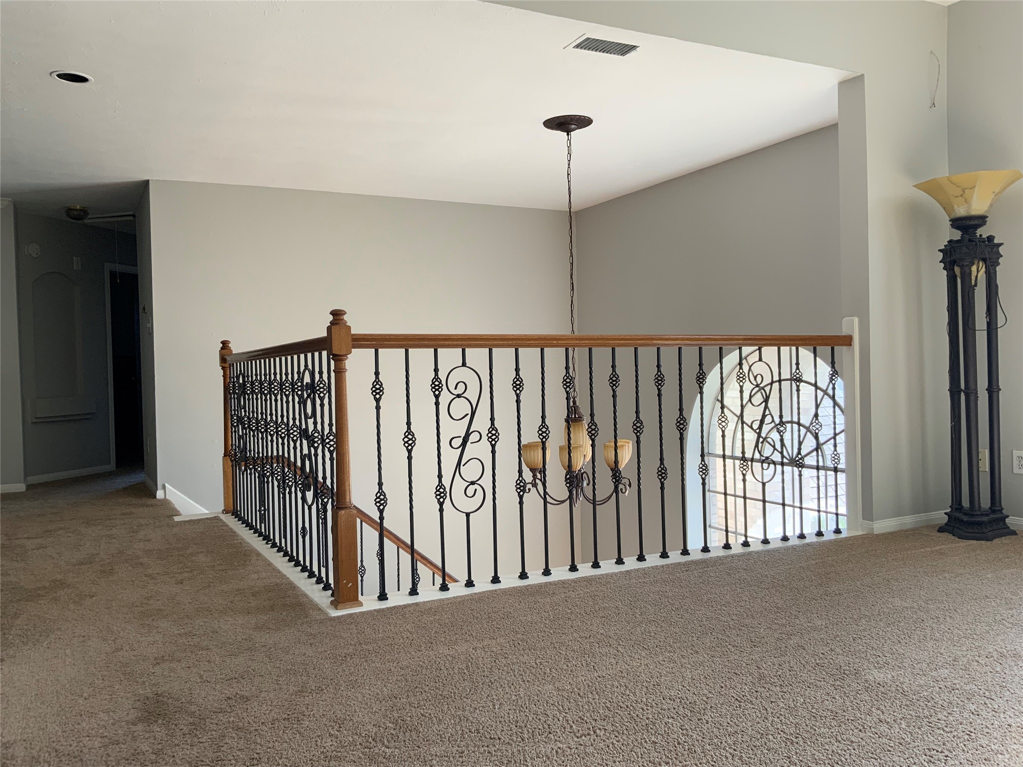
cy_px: 384
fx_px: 857
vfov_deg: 48.2
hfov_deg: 61.7
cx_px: 512
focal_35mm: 29
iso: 50
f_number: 1.8
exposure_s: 1/122
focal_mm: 3
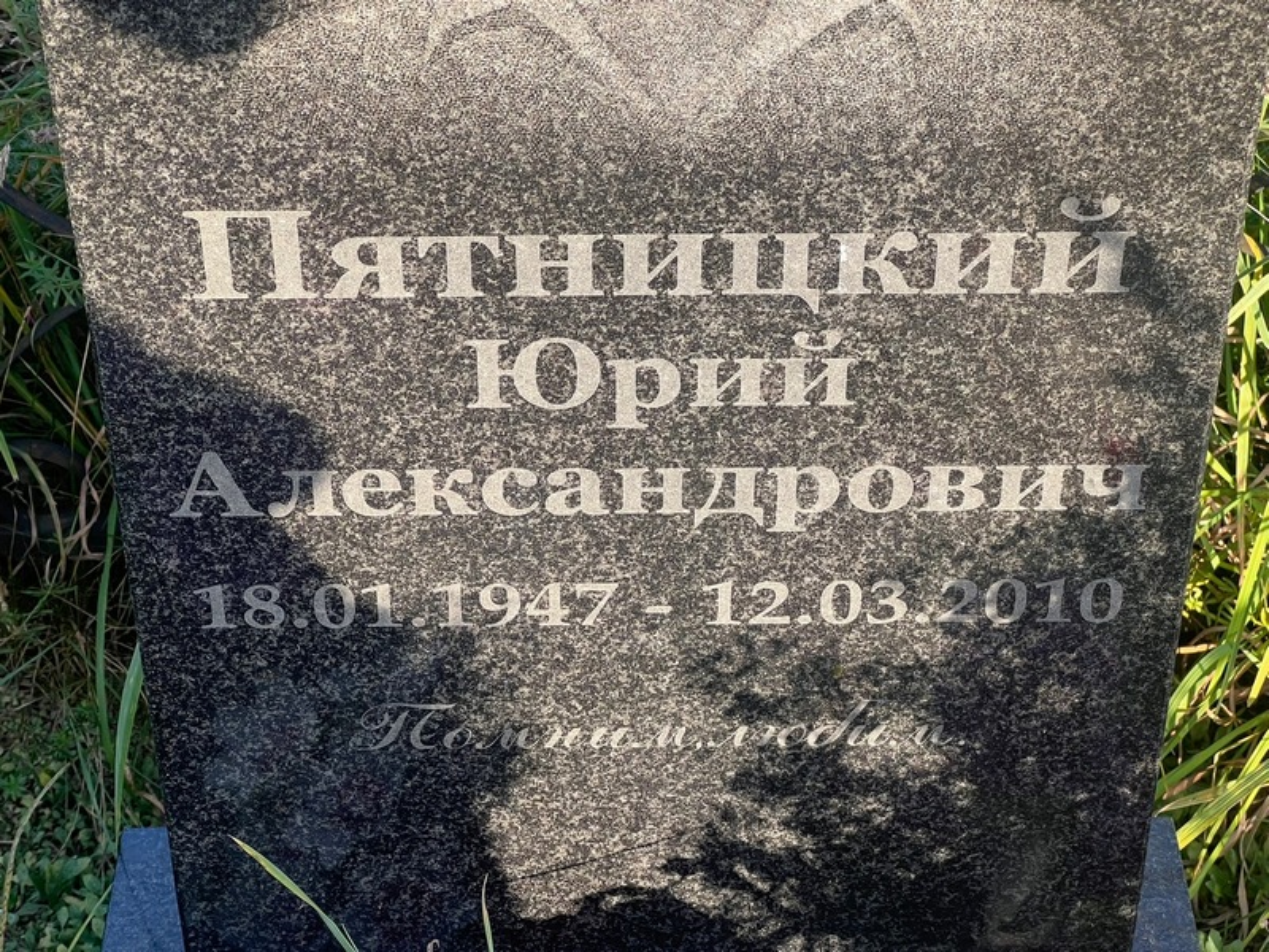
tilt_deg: -38.3
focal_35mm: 77
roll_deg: +0.1
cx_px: 634
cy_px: 476
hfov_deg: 25.3
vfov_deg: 19.1
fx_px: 2823
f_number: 2.8
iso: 32
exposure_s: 1/105
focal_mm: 9
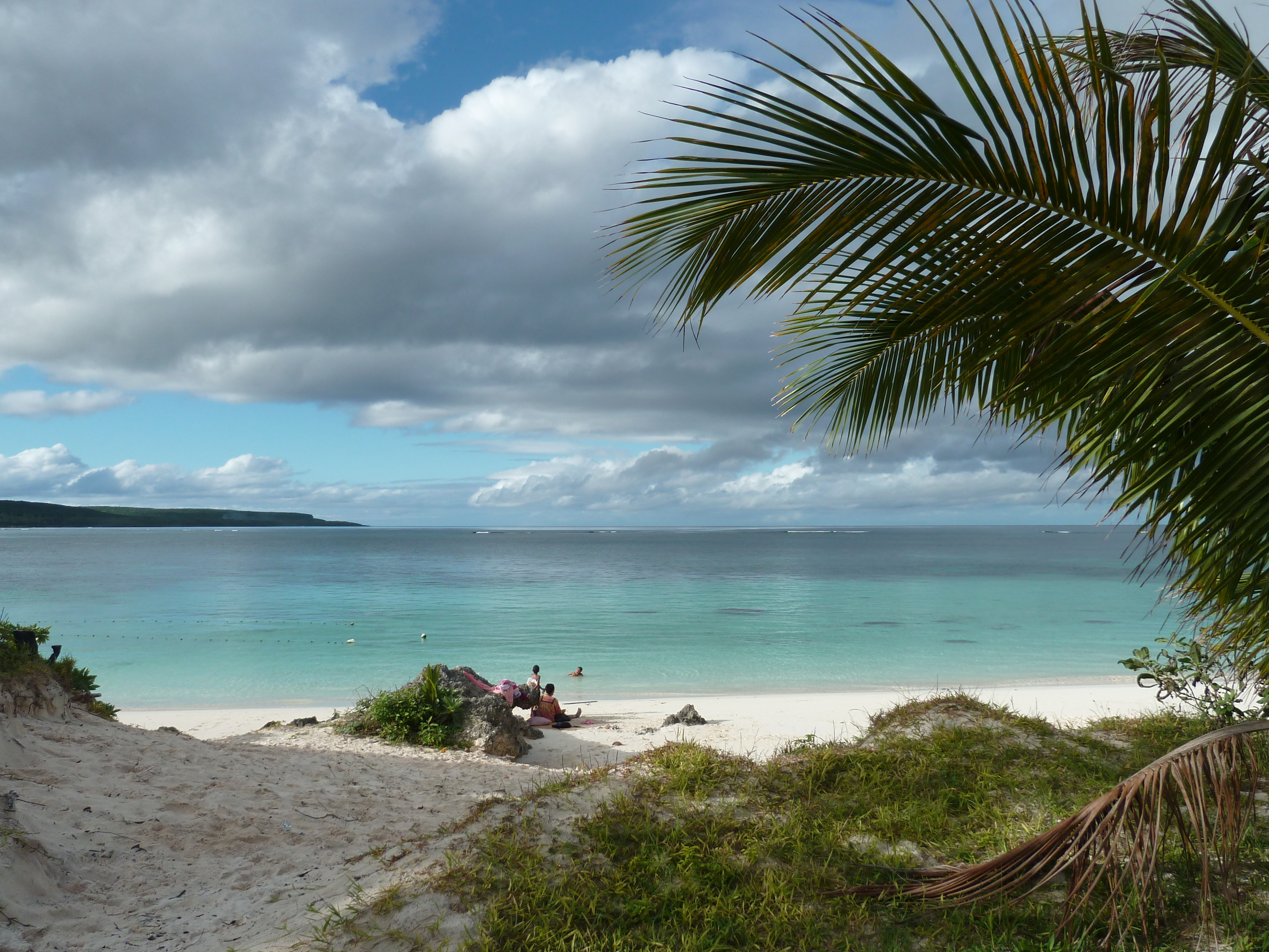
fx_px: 953
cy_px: 471
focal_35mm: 26
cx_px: 629
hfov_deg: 67.3
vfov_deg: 53.1
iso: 80
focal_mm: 4.1
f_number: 3.3
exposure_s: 1/1000
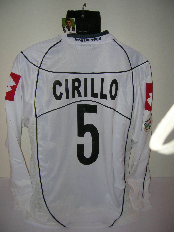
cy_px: 116
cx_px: 87
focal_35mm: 34
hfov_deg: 41.8
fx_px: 228
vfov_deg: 54.0
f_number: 2.9
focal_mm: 5.7
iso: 50
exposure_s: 1/60.1
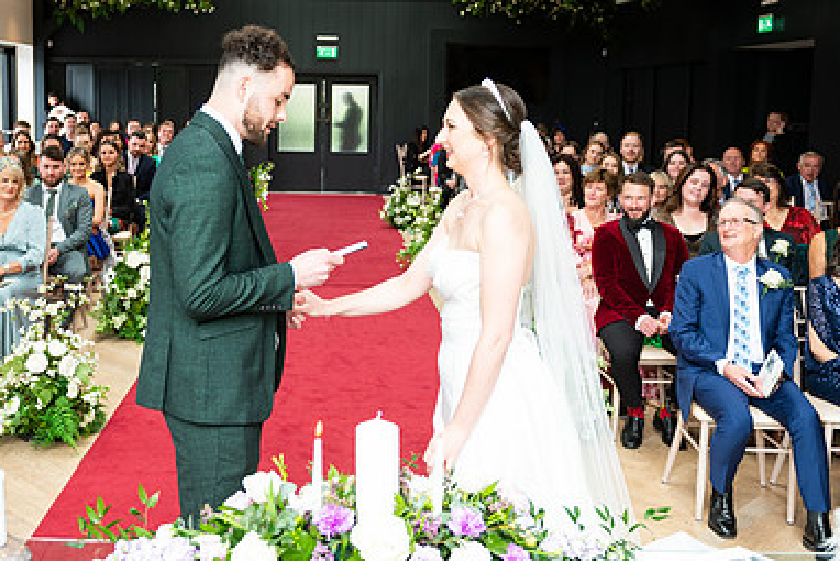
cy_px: 214
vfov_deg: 30.4
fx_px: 1027
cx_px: 332
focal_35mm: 44
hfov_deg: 44.2
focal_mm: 29
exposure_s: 1/200
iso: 400
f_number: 3.5
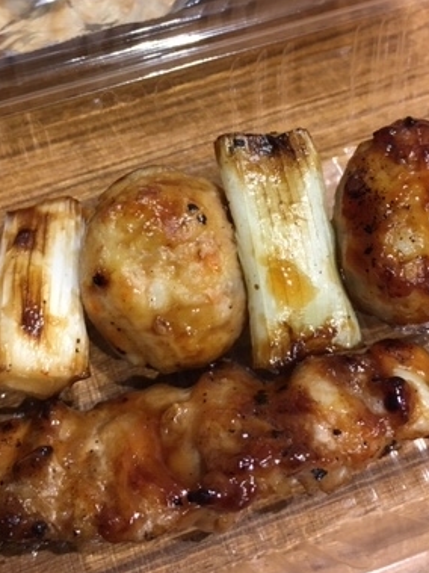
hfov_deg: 29.6
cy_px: 194
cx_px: 168
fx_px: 810
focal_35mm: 49
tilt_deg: -59.1
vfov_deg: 38.5
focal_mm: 4.15
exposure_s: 1/30
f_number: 2.2
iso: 40
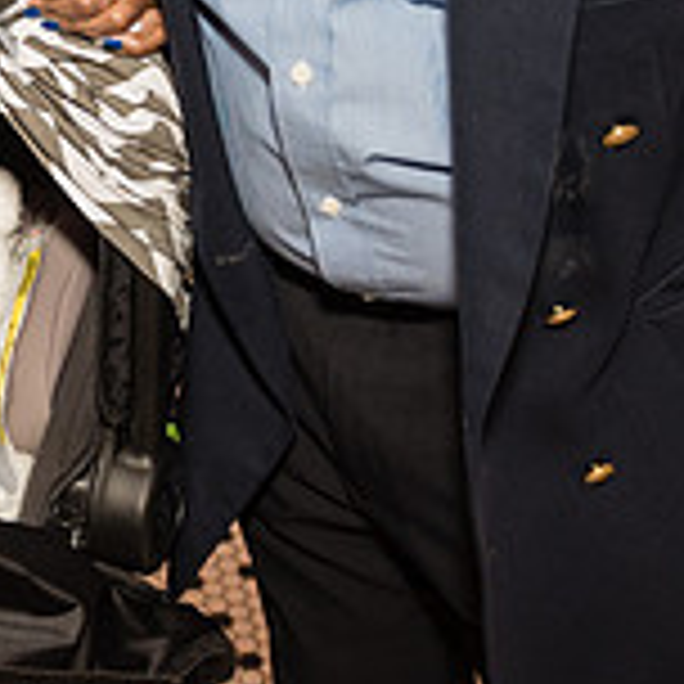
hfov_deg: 20.6
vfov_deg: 20.2
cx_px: 52
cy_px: -63
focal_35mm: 82
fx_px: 1833
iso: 1250
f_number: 3.5
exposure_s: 1/320
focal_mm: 24
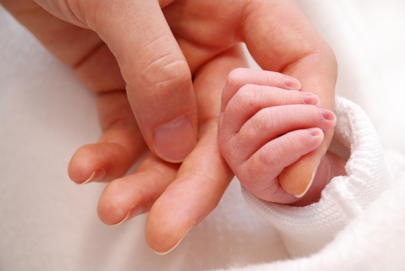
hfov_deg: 16.1
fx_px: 1436
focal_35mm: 128
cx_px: 202
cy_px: 136
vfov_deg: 10.8
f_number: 5.6
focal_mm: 85
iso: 400
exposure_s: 1/200
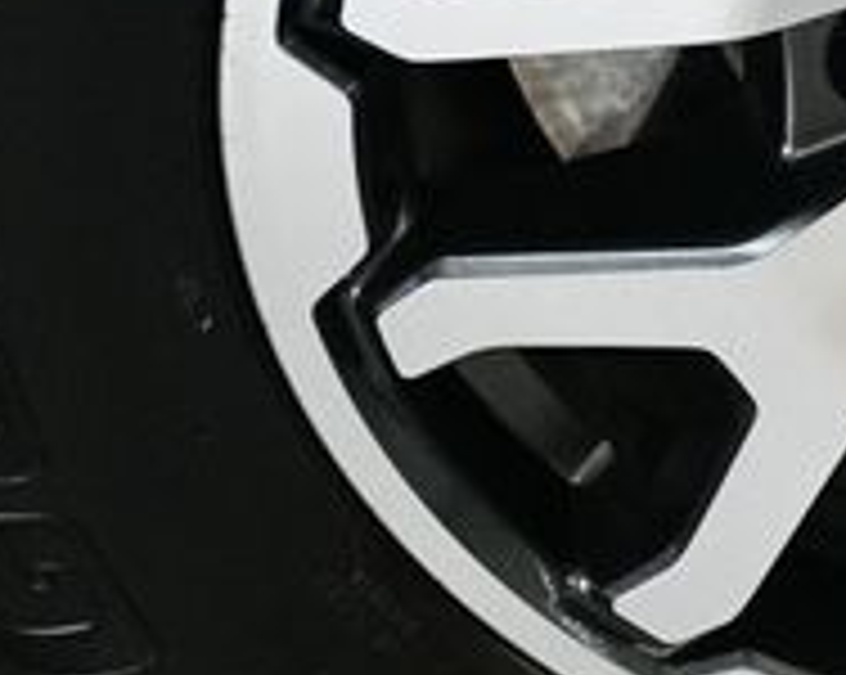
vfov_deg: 6.7
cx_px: 1120
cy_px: 104
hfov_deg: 8.3
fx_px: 5753
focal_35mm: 230
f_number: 4.5
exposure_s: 1/125
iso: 2800
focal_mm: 48
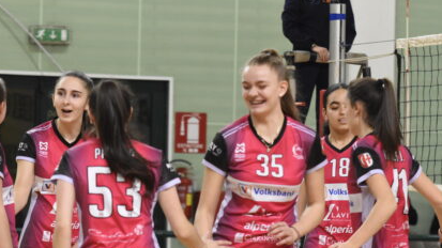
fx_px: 2308
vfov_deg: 6.2
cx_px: 245
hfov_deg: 10.9
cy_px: 161
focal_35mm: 197
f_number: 3.5
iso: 3200
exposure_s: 1/500
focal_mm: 86
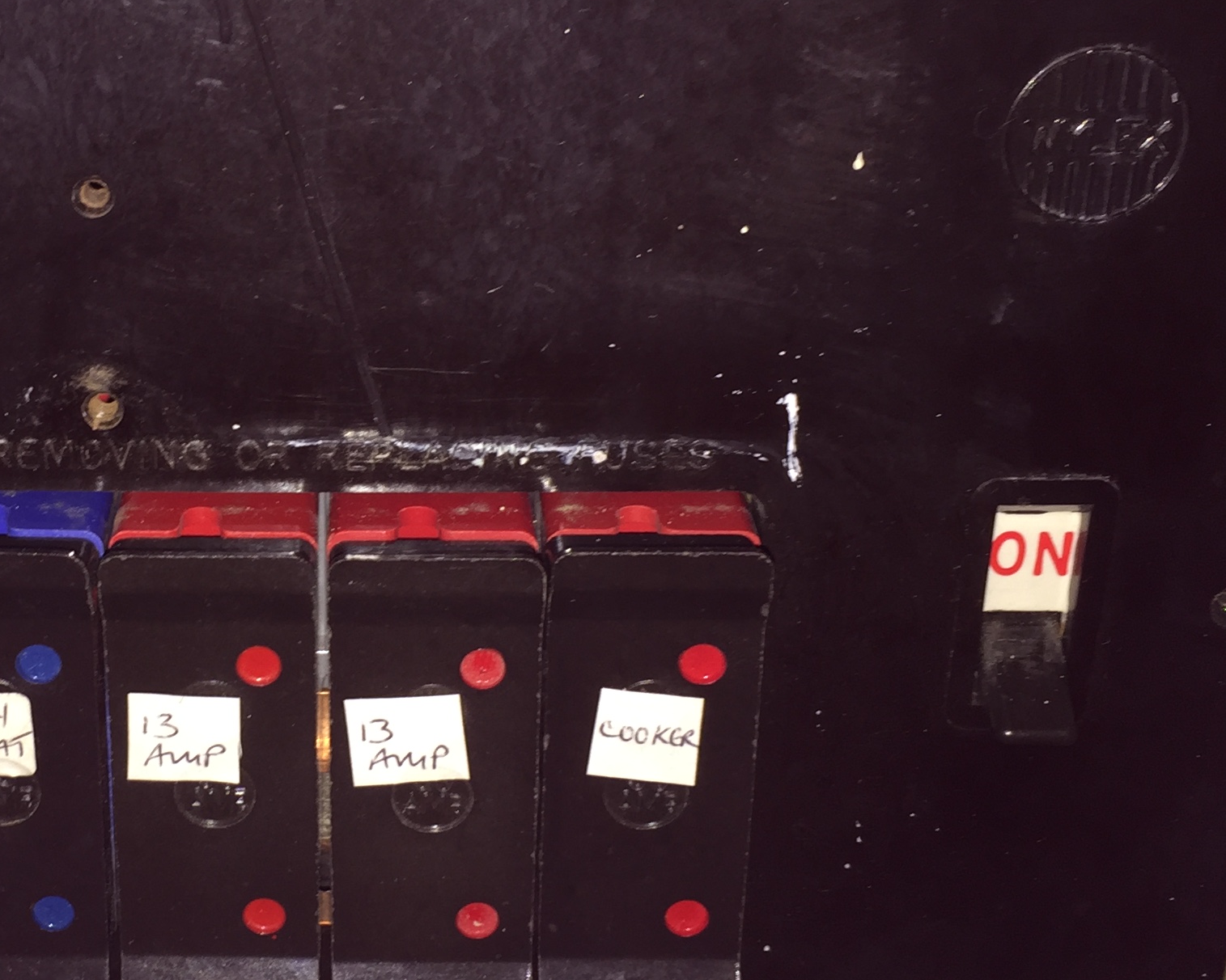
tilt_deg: -25.8
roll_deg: +1.2
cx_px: 227
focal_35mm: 61
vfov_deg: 25.0
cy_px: 507
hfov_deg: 30.1
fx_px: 2213
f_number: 2.2
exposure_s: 1/27
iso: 32
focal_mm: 4.15
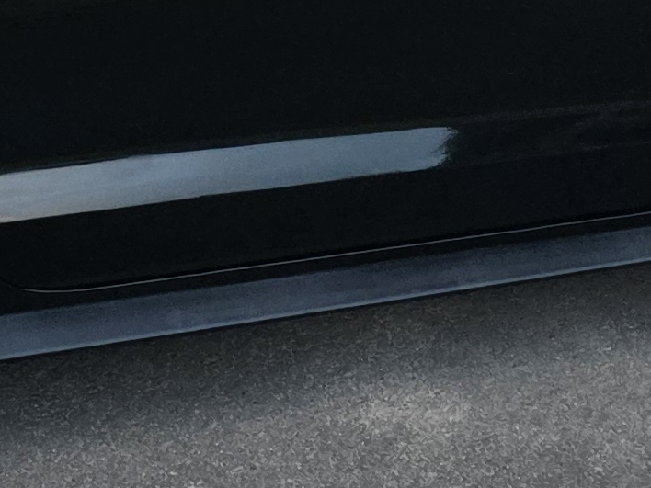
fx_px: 2445
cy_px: -362
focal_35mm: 130
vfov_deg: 10.8
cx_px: 110
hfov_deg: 15.1
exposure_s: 1/180
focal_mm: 6.3
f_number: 1.7
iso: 160
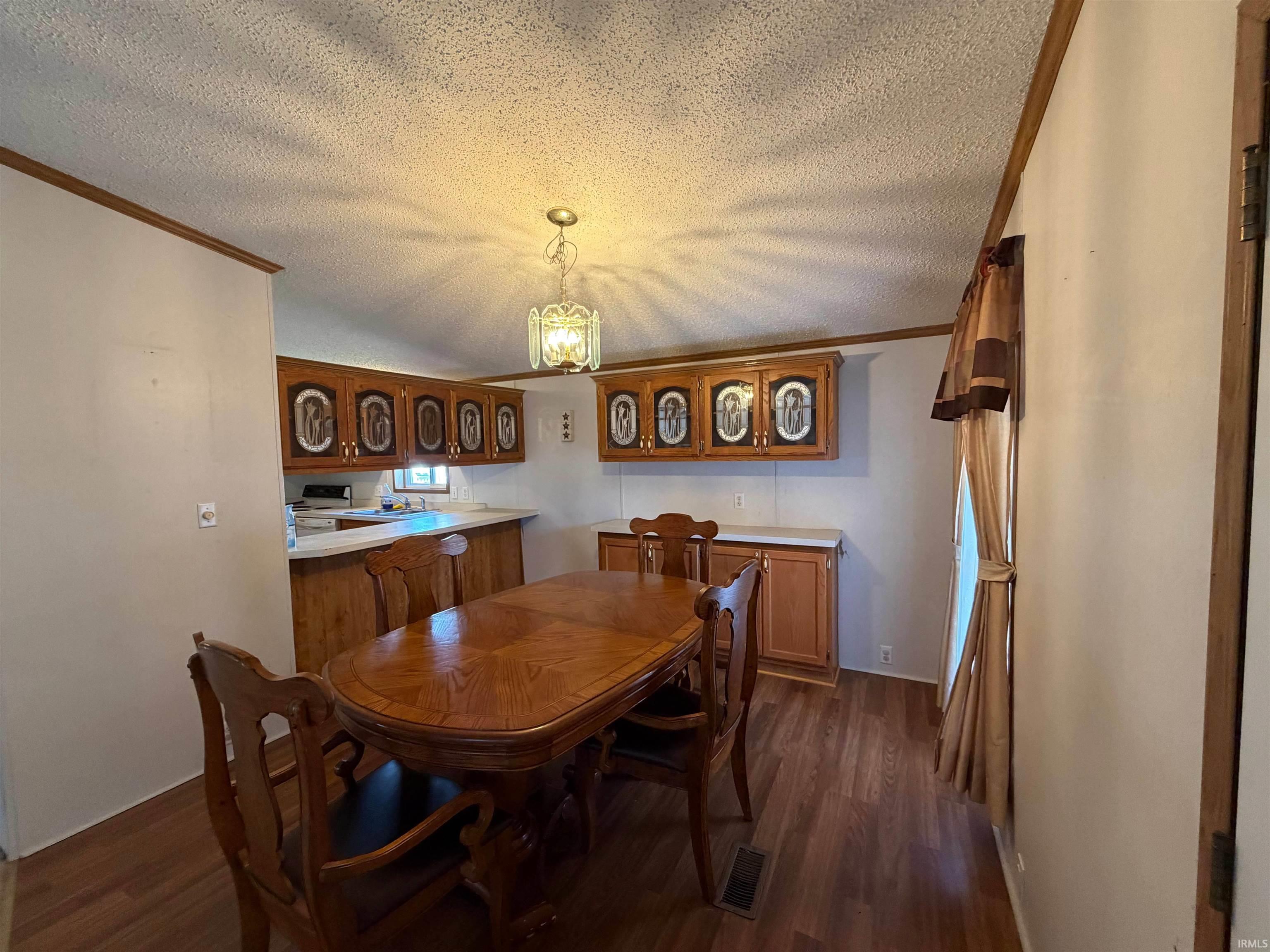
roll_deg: +1.2
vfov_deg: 85.7
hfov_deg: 102.1
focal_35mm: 14
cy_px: 476
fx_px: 514
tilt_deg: -2.9
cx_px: 635
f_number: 2.2
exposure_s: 1/60
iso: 320
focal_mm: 2.22
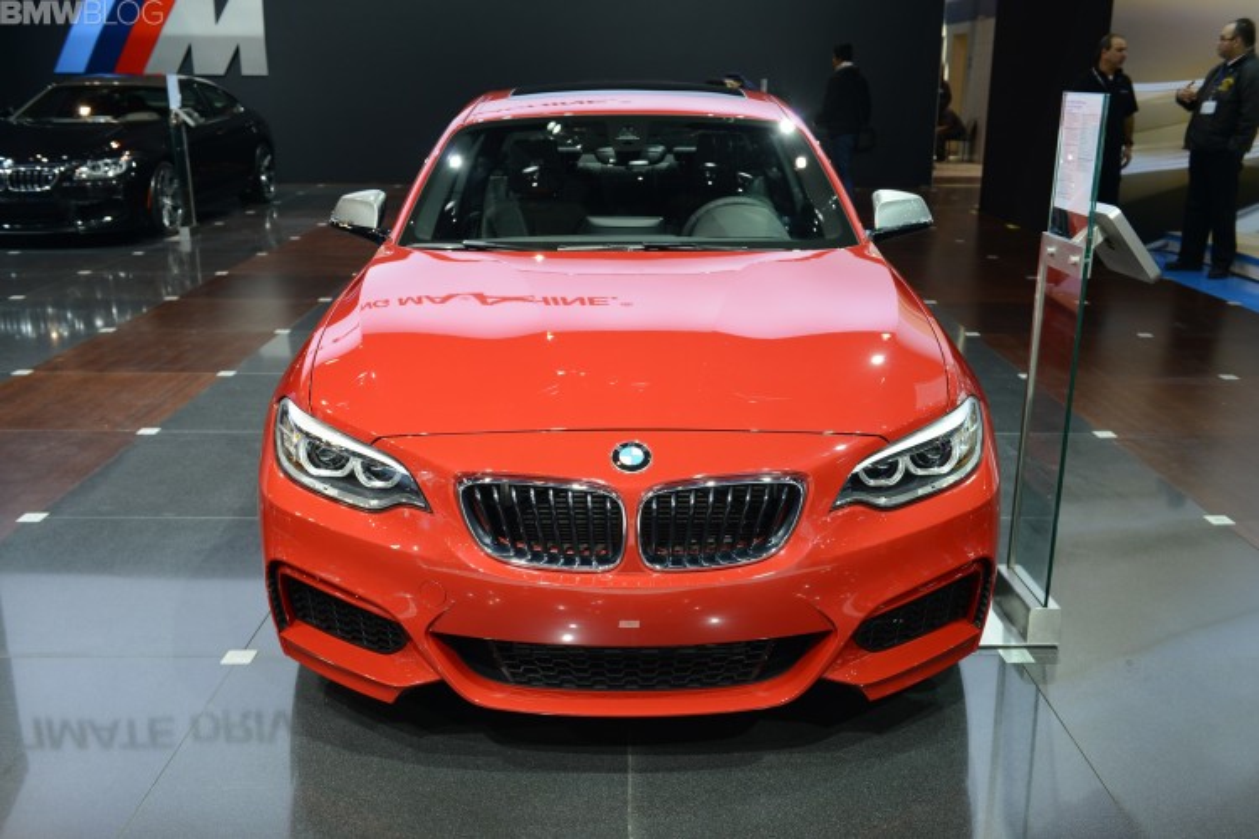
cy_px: 420
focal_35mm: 35
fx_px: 1224
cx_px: 630
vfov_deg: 37.9
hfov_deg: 54.4
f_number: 5.6
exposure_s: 1/50
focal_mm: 35
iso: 800
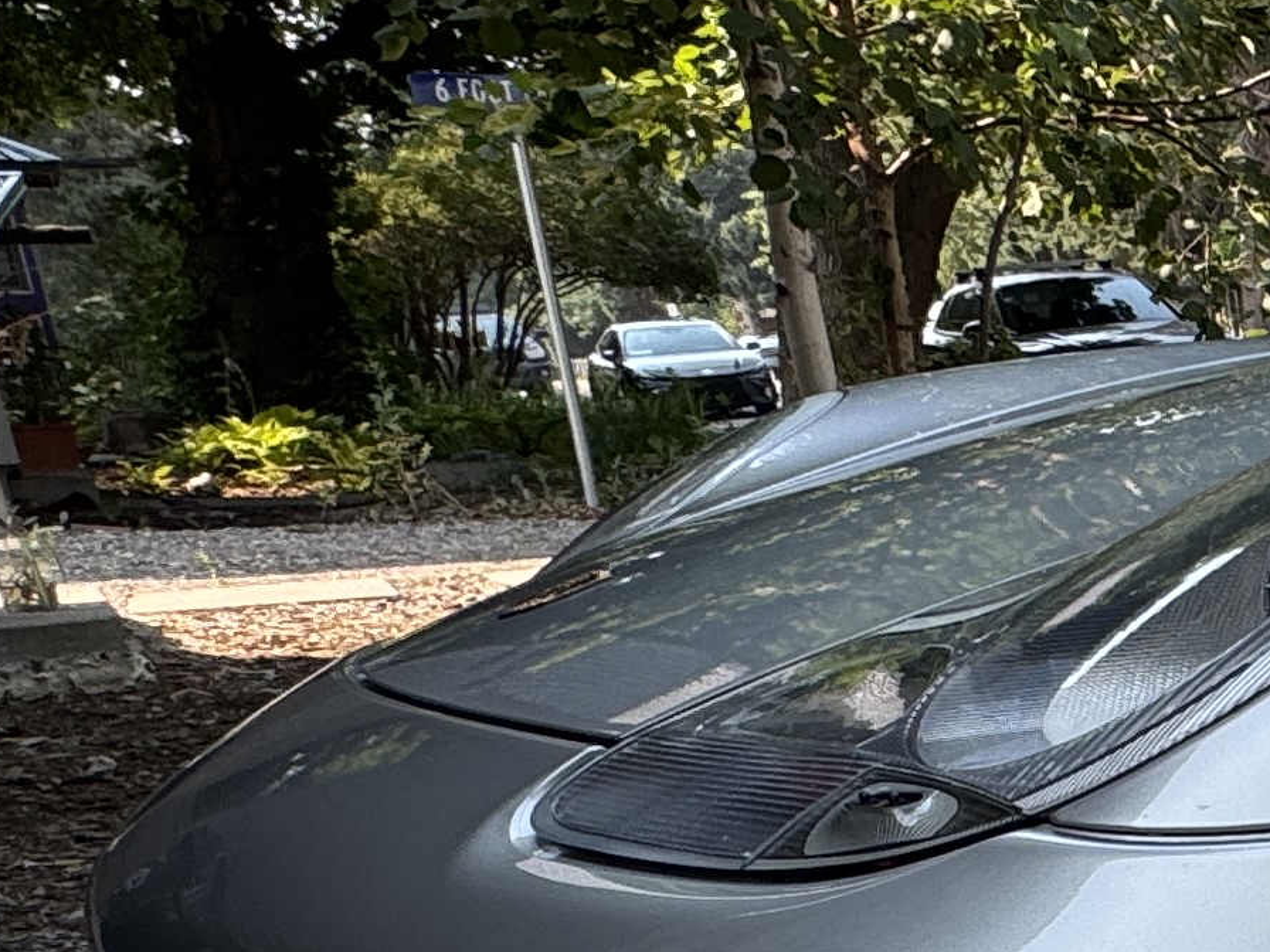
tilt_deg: -15.3
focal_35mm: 63
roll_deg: +2.8
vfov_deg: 22.5
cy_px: 911
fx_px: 2311
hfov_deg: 21.8
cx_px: 2180
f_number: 2.2
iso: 40
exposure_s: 1/370
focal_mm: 2.22
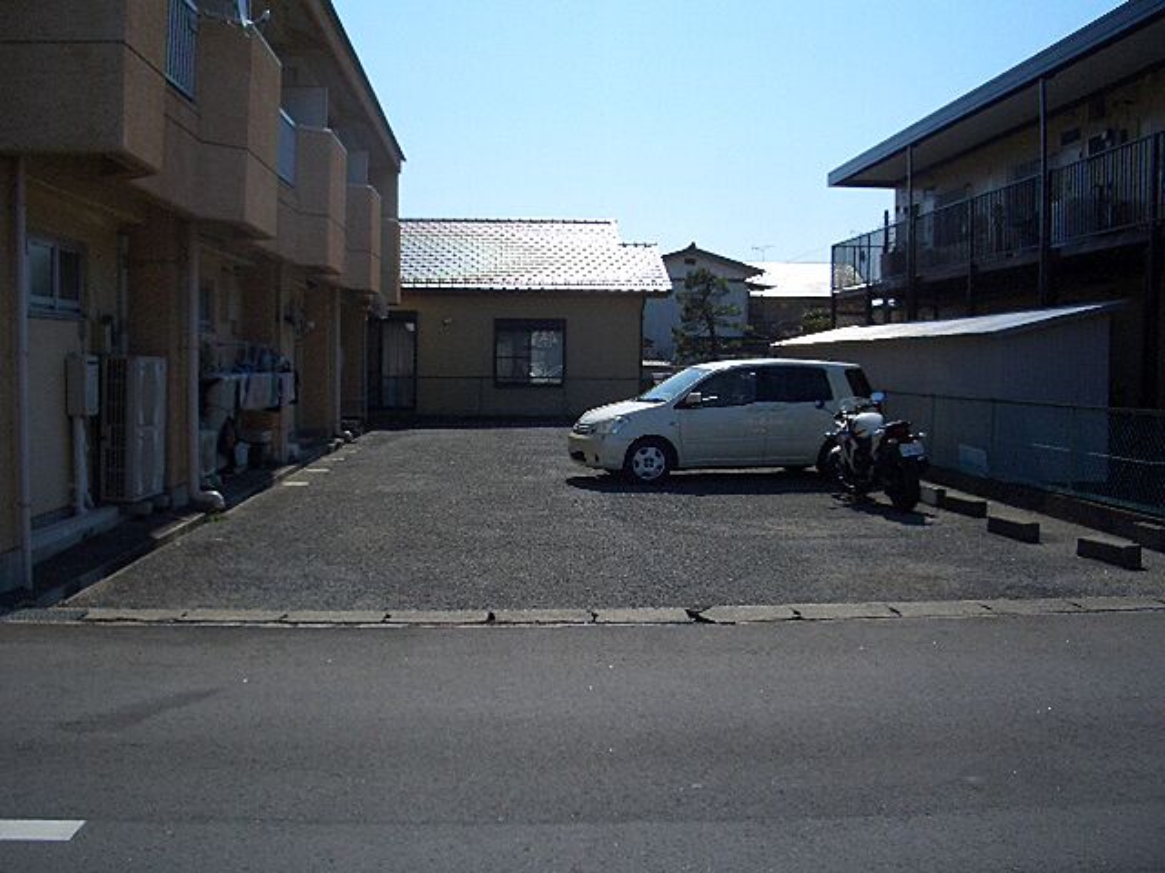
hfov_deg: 52.6
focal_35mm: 35
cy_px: 436
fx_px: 1178
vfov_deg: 40.7
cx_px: 582
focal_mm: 5.8
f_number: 4.3
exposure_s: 1/640
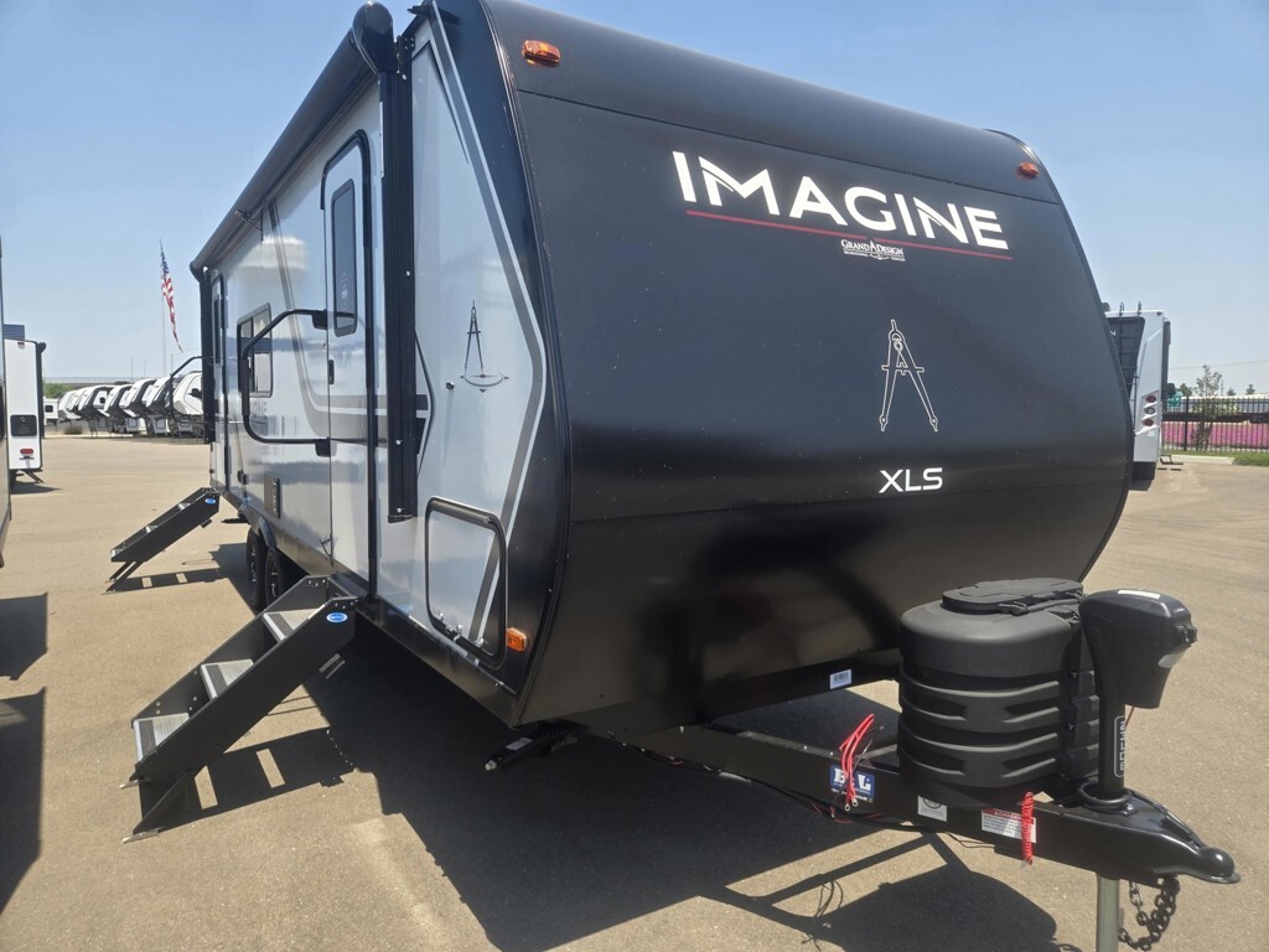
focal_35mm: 23
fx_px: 843
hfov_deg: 73.9
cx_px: 634
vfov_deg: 58.9
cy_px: 476
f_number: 1.8
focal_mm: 5.4
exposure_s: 1/963
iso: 25
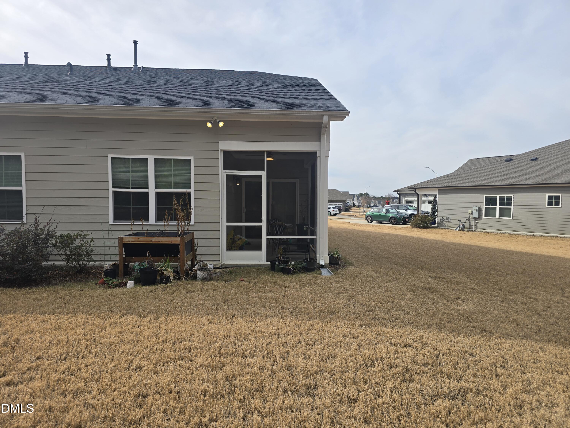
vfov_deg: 58.9
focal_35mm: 23
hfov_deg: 73.9
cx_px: 285
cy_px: 214
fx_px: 379
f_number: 1.7
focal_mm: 6.3
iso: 12
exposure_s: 1/643
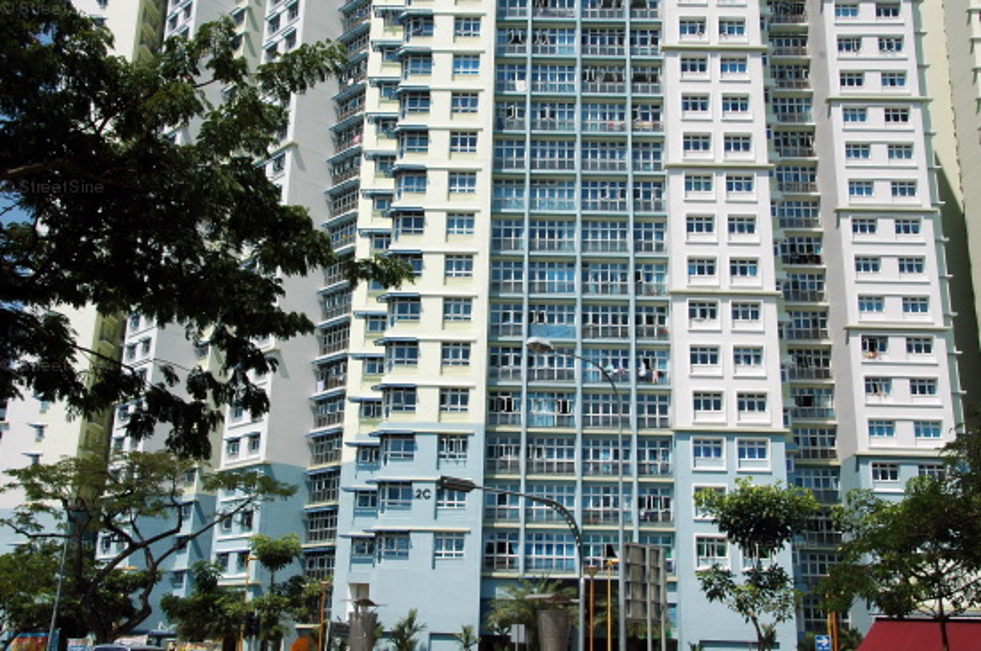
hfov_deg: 49.6
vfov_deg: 34.1
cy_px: 326
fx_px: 1061
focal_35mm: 39
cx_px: 490
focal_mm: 26
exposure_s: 1/400
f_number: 11
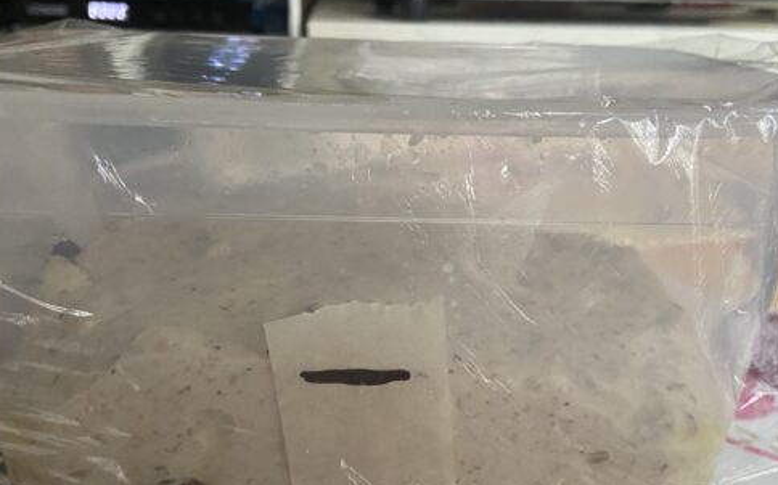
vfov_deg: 33.4
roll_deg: -0.5
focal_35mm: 38
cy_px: 302
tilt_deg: -22.4
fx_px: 805
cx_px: 395
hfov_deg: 51.6
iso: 500
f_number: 1.8
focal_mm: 4.25
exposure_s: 1/53
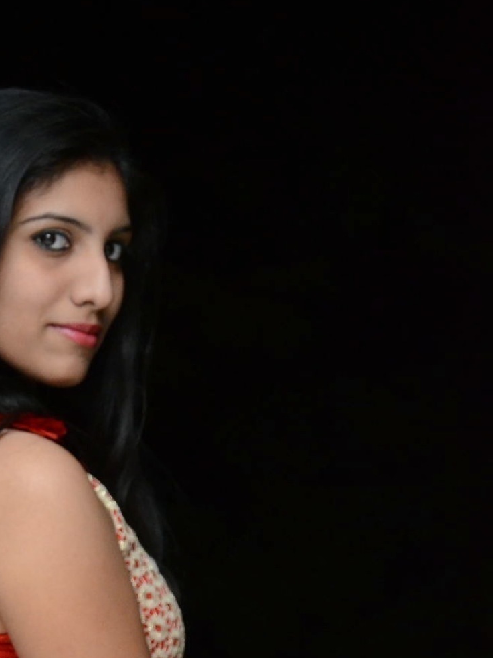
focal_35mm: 154
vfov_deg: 12.7
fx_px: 2925
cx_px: 118
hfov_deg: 9.6
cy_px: 601
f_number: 5.6
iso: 3200
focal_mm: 58
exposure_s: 1/125
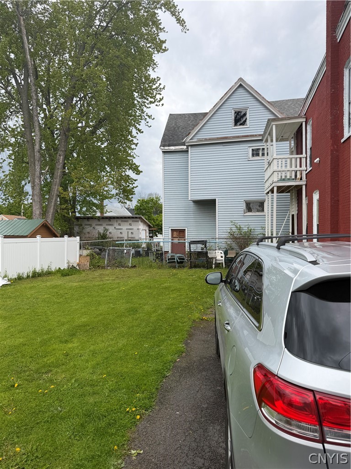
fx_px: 324
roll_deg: +0.6
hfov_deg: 56.8
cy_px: 234
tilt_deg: -0.7
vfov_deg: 71.6
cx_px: 176
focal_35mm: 24
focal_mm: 6.76
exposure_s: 1/1493
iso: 80
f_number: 1.78
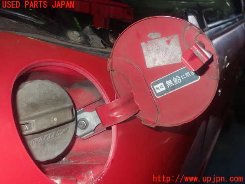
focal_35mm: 44
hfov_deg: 42.9
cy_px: 92
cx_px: 122
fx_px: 311
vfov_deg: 32.9
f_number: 9
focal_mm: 7.84
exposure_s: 1/40
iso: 800
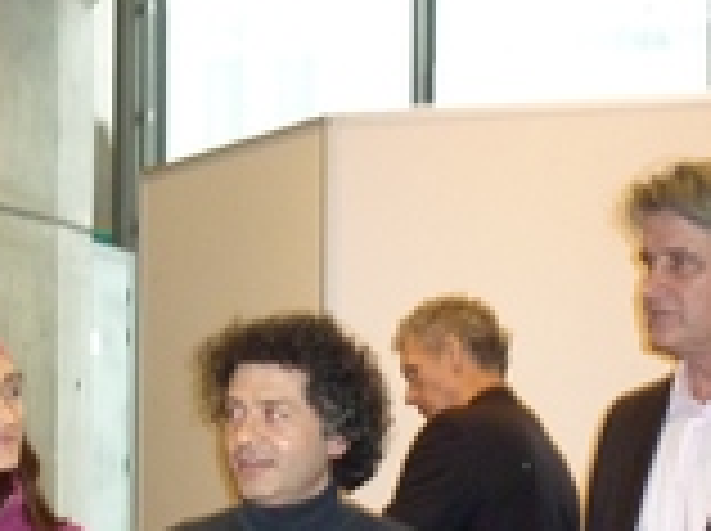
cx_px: 99
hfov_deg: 20.6
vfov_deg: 15.4
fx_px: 1928
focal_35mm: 94
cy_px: 538
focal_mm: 5.5
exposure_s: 1/30
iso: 400
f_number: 2.8
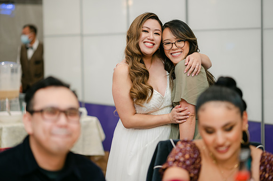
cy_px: 90
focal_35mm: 86
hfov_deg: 23.6
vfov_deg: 15.8
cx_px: 136
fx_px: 655
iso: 320
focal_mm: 85
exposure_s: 1/125
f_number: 2
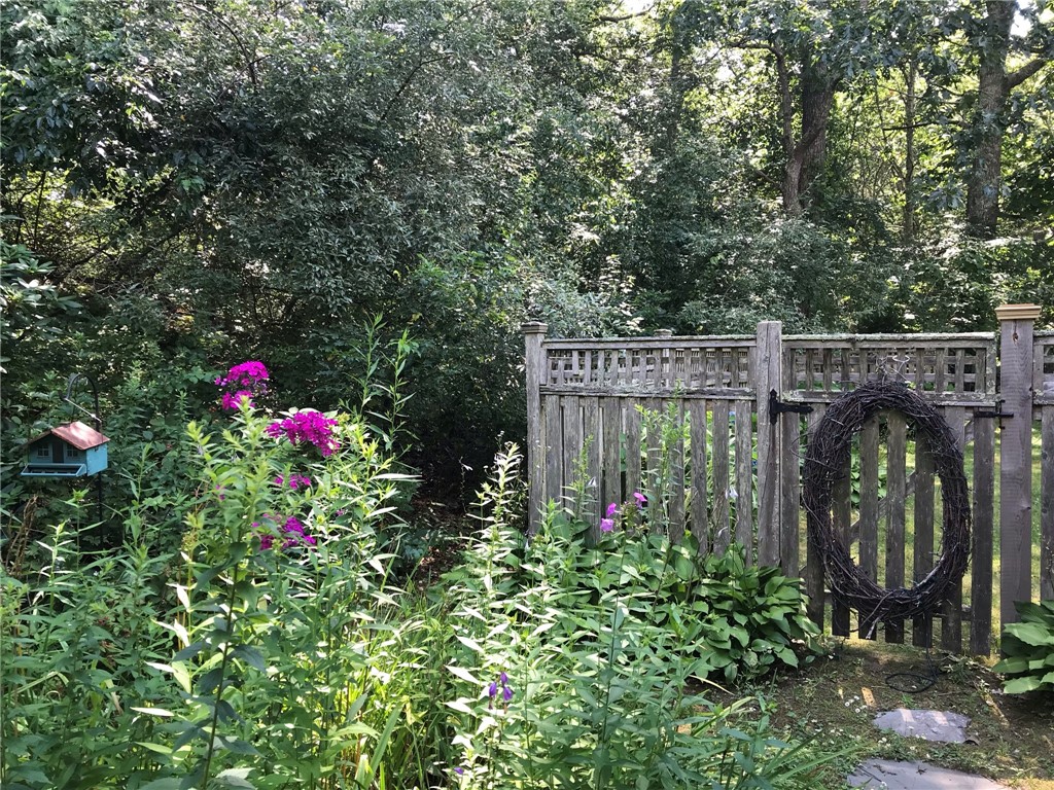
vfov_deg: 49.7
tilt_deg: -1.6
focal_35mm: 28
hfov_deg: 63.4
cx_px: 527
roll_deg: +0.6
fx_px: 853
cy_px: 395
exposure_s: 1/126
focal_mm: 3.99
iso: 20
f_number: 1.8
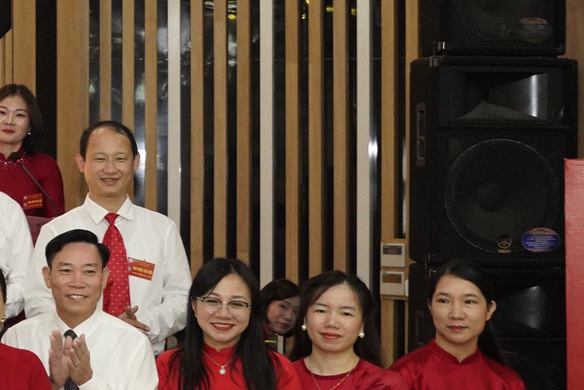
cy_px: 99
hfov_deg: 12.3
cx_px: -770
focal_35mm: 136
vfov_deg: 10.1
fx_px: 2206
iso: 1600
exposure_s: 1/125
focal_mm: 28
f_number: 4
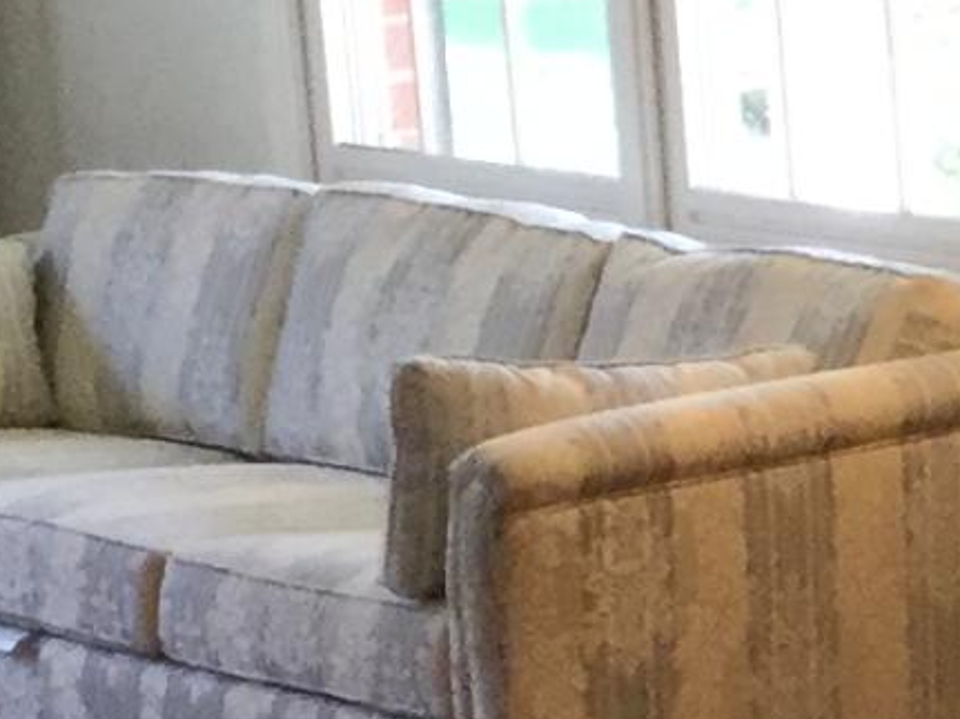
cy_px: 795
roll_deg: +1.2
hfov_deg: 8.8
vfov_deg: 6.8
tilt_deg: -14.7
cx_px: 1635
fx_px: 5989
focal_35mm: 216
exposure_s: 1/30
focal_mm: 3.3
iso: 32
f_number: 2.4
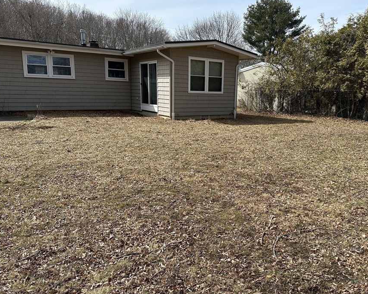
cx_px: 214
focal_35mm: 28
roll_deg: -2.1
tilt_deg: -11.3
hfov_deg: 61.9
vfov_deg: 51.5
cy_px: 147
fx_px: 305
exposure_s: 1/2882
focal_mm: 6.86
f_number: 1.78
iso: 80
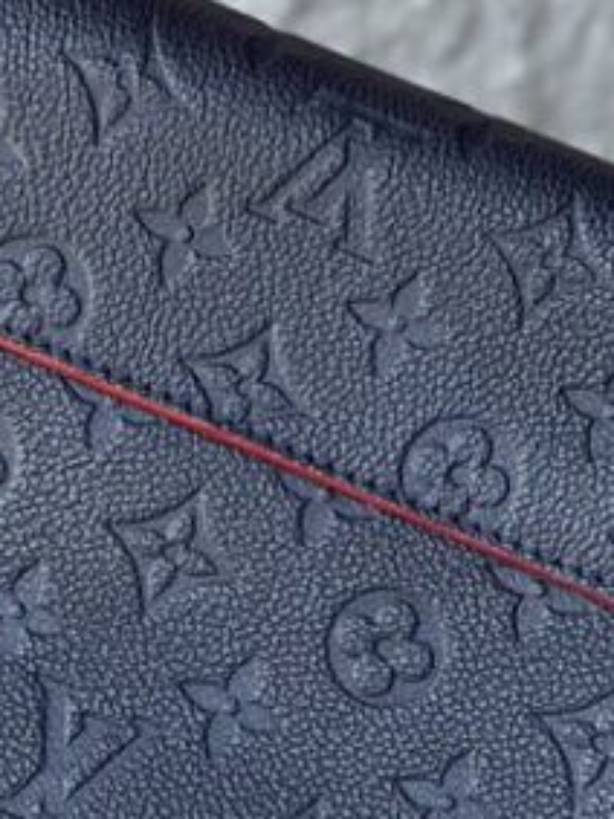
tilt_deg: -14.6
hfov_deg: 7.0
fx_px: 4994
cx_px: 151
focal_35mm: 211
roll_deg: -24.2
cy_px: 323
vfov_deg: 9.4
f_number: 2.2
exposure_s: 1/121
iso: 50
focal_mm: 7.5
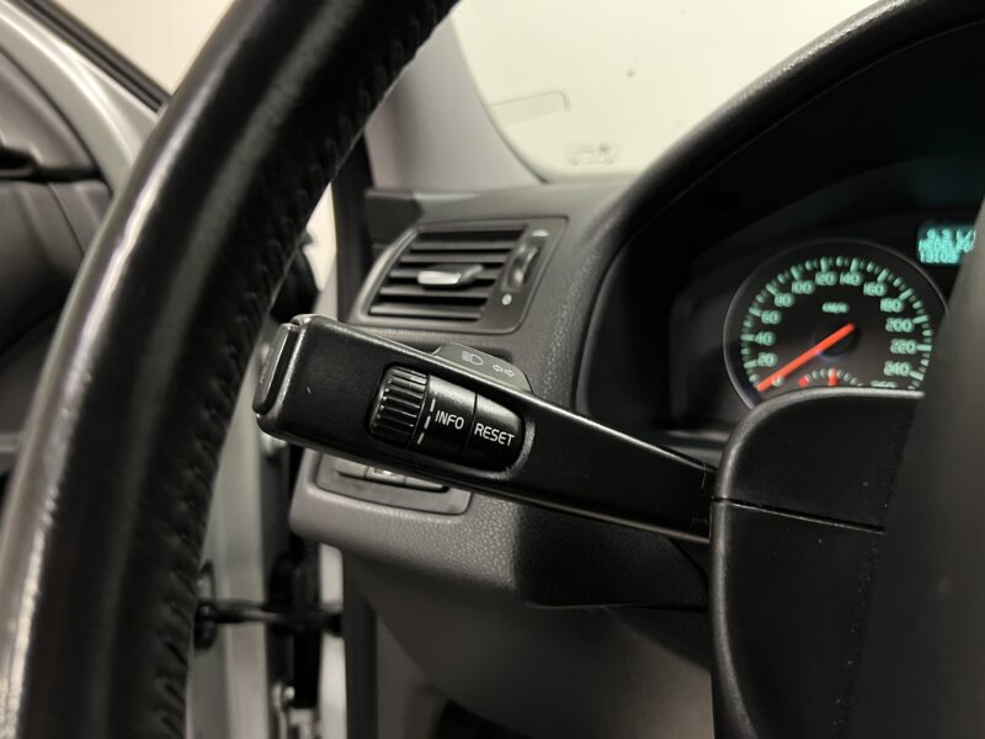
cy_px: 370
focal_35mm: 26
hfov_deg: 67.3
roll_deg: +0.2
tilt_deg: -11.4
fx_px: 740
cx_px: 492
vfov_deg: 53.1
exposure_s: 1/33
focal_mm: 5.7
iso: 400
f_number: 1.5
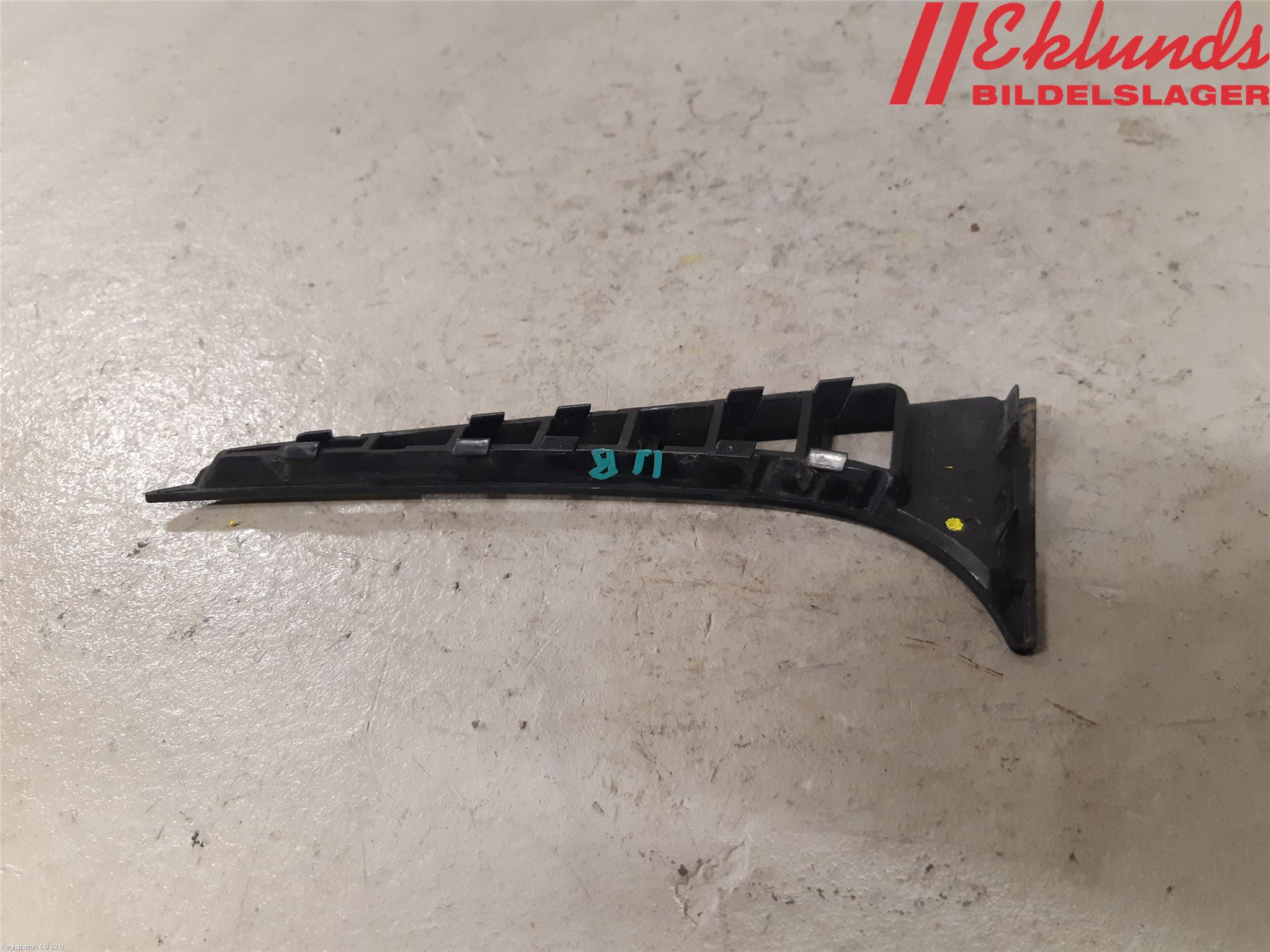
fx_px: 954
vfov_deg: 53.1
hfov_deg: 67.3
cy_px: 476
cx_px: 635
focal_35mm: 26
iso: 200
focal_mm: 3.93
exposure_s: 1/50
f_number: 1.7
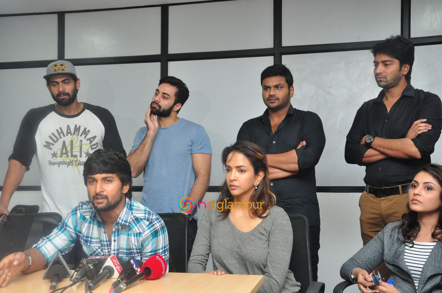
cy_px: 146
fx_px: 552
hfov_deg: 43.6
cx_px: 221
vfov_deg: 29.8
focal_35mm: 45
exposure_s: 1/125
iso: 1600
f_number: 6.3
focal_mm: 30
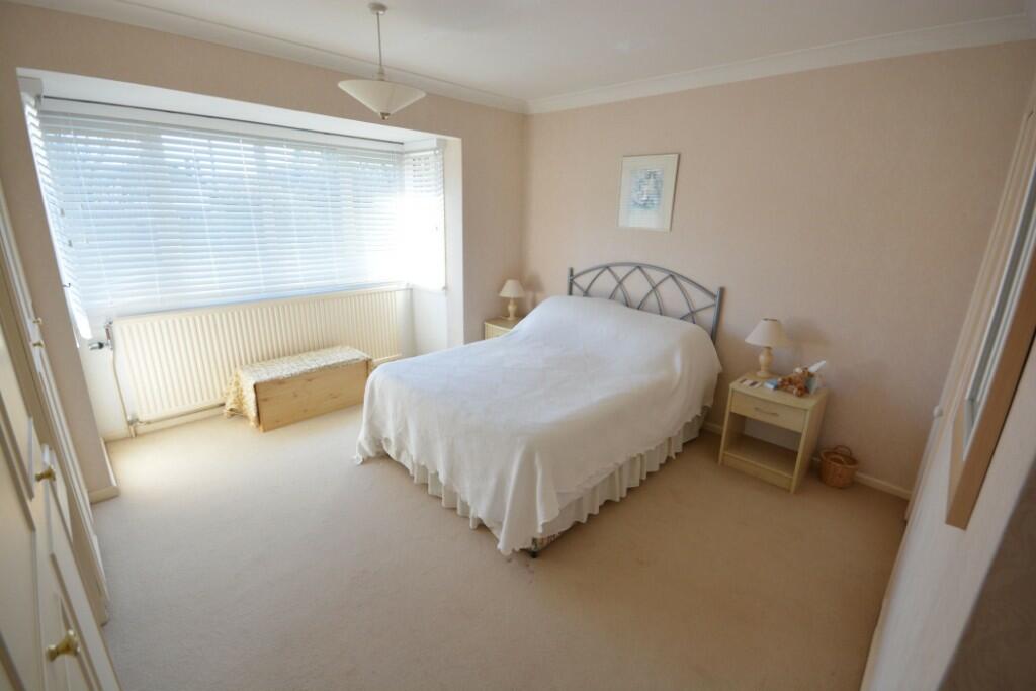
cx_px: 518
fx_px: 432
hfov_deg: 100.4
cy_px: 346
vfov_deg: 77.3
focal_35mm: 15
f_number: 8
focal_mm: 10
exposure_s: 1/30
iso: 400
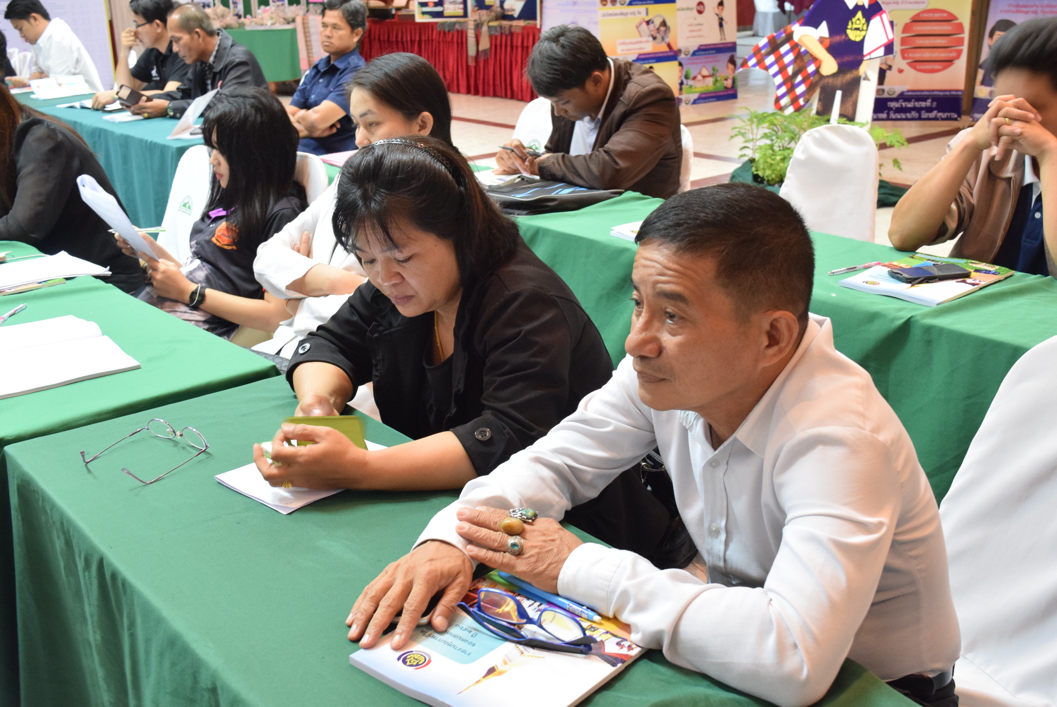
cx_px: 528
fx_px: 1146
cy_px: 354
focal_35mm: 39
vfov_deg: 34.3
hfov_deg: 49.5
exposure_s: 1/8
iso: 1600
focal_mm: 26
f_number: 5.6
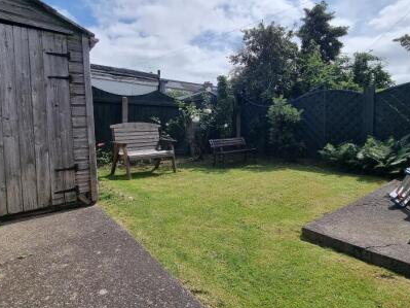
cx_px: 204
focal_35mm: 19
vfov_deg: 68.5
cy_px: 142
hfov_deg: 84.7
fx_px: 225
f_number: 2.2
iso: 50
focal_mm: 2.2
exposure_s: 1/3112
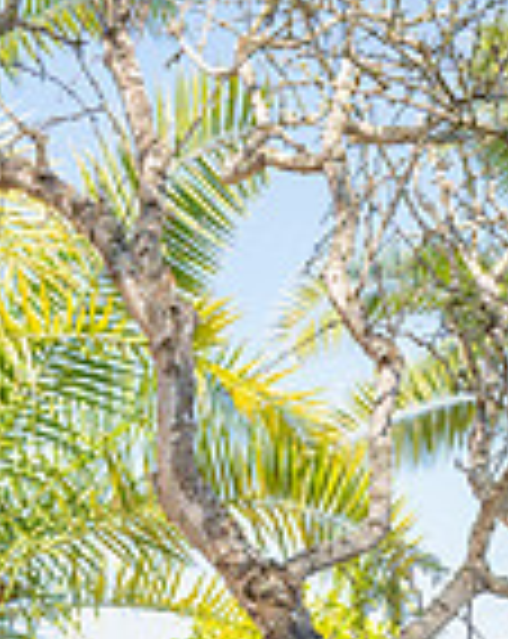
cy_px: 909
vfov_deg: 21.1
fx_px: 1490
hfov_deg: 19.0
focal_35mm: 79
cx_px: 54
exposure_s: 1/200
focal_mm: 26.5
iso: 200
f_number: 5
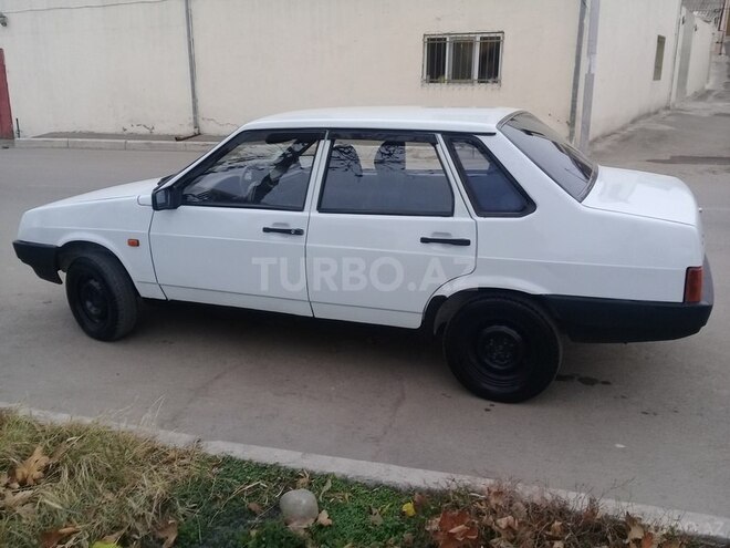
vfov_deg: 45.4
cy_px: 274
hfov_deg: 58.4
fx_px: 654
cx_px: 365
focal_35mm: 31
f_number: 2.2
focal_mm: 3.3
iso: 50
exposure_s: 1/123
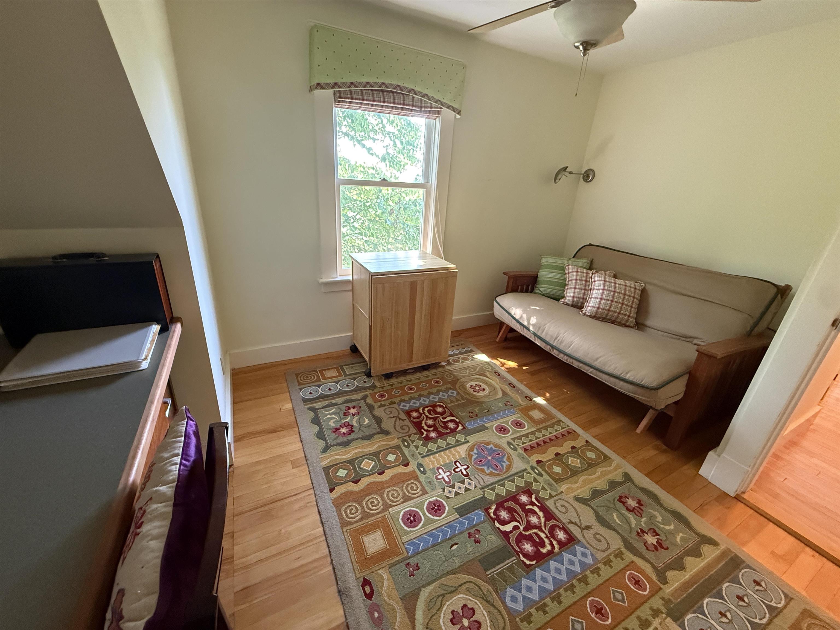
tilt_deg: -22.1
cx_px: 420
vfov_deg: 85.7
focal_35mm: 14
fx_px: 340
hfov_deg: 102.1
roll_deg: -3.5
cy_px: 315
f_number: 2.2
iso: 640
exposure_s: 1/60
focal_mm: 2.22
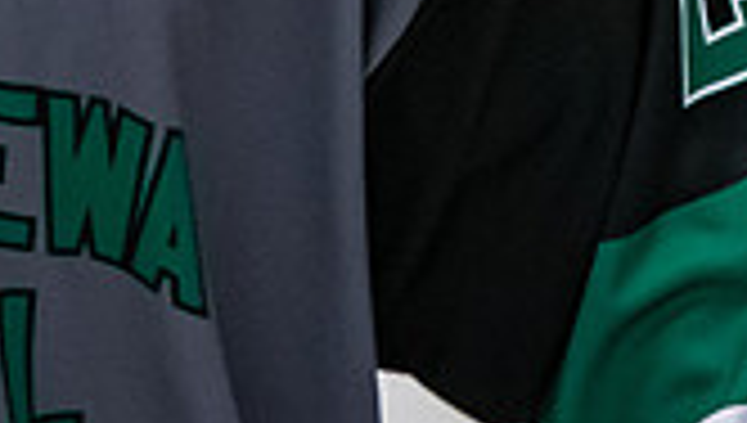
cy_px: -376
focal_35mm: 1452
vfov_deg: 0.8
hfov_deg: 1.5
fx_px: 28807
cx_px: -52
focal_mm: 190
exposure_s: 1/800
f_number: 3.5
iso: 2500
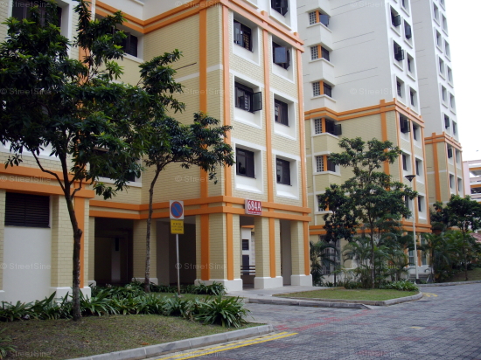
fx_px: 514
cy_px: 180
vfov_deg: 38.6
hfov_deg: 50.2
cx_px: 240
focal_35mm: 37
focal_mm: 6.2
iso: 80
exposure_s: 1/250
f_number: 2.8
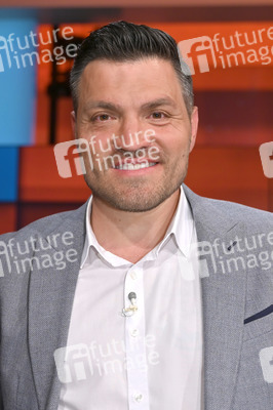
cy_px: 205
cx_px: 136
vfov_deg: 47.4
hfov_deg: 32.6
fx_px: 467
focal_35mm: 41
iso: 500
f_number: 2.8
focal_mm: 41
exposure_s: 1/200
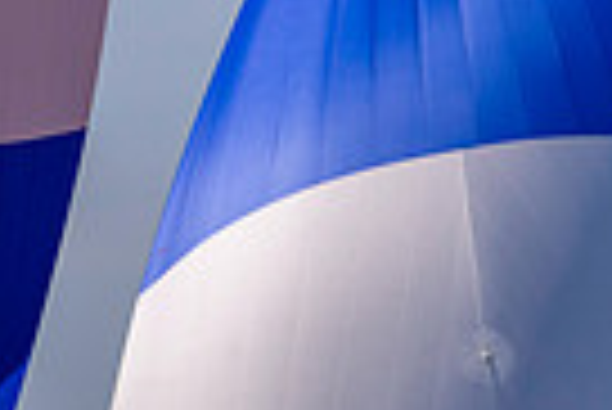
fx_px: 28947
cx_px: 472
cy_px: -178
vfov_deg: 0.8
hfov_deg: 1.2
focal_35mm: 1701
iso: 200
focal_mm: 400
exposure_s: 1/4000
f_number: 4.5
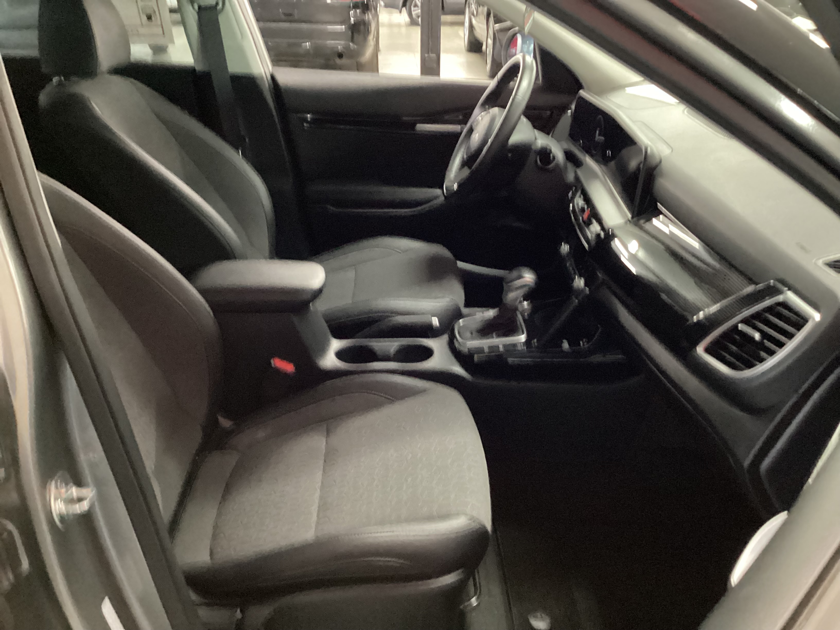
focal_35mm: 31
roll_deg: +1.2
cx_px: 420
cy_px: 315
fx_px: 752
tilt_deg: -25.5
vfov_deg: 45.4
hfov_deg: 58.4
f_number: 2.4
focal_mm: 3.3
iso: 640
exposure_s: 1/17
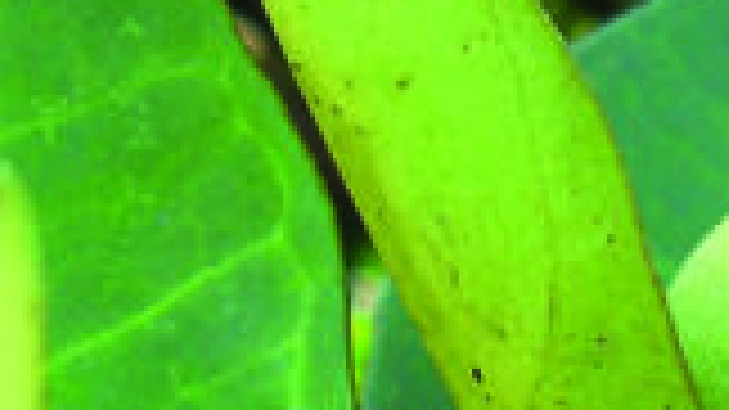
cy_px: 550
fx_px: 3787
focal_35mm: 196
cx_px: 788
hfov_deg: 10.9
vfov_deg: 6.1
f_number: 3.1
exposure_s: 1/100
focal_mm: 6.3
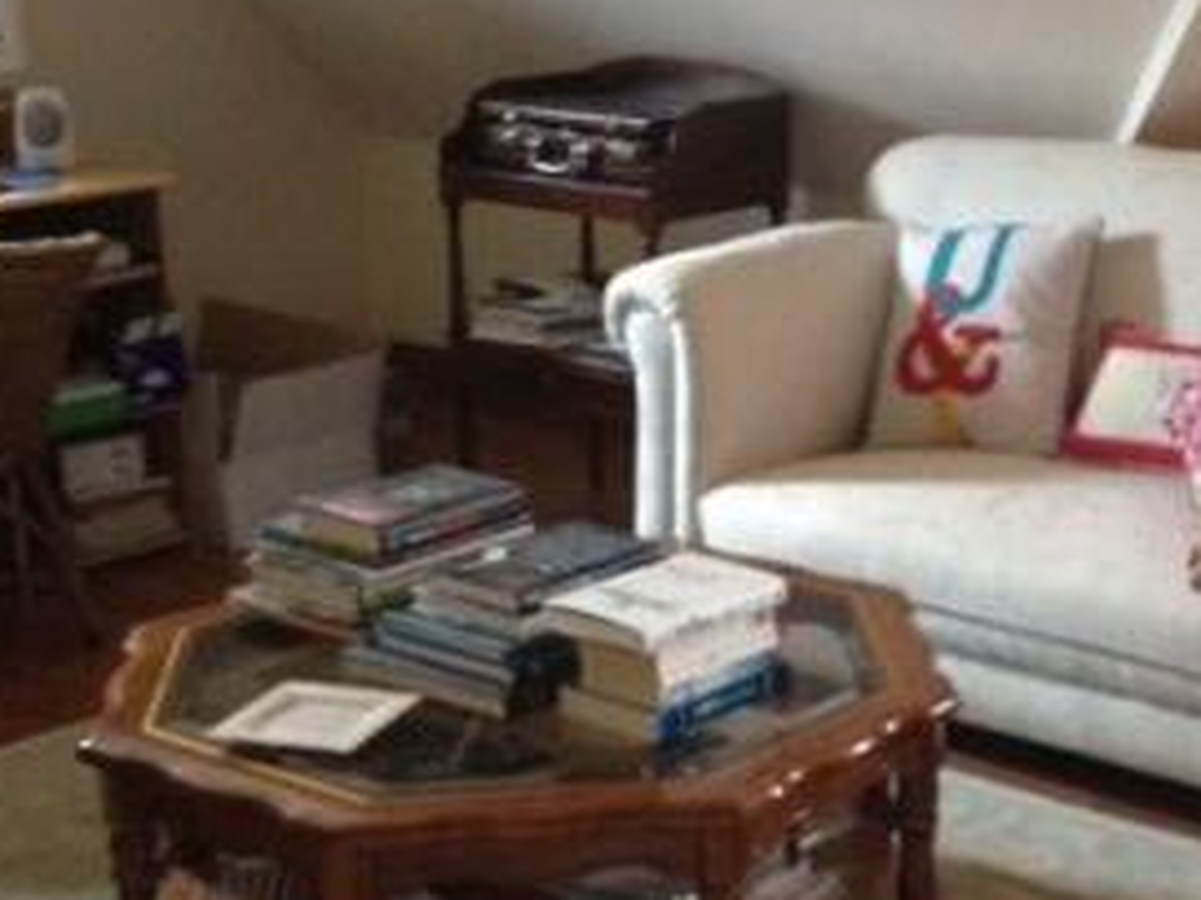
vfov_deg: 19.6
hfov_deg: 25.5
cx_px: 974
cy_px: 501
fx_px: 2602
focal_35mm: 75
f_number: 2.4
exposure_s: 1/15
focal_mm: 4.28
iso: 400
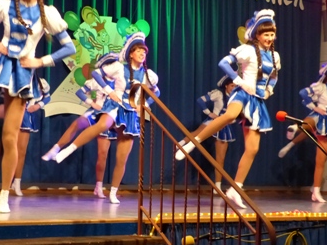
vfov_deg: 18.9
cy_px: 136
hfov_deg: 25.0
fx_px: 737
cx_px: 130
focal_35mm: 78
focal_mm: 8.7
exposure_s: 1/60
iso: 800
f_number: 2.8
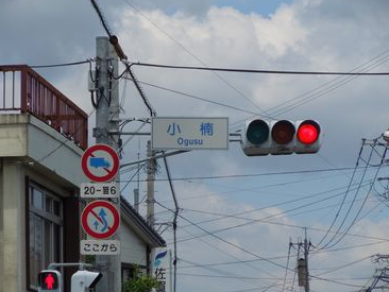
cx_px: 201
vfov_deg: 7.0
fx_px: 2406
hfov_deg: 9.2
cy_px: 147
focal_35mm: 214
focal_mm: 35
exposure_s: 1/800
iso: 100
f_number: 5.6
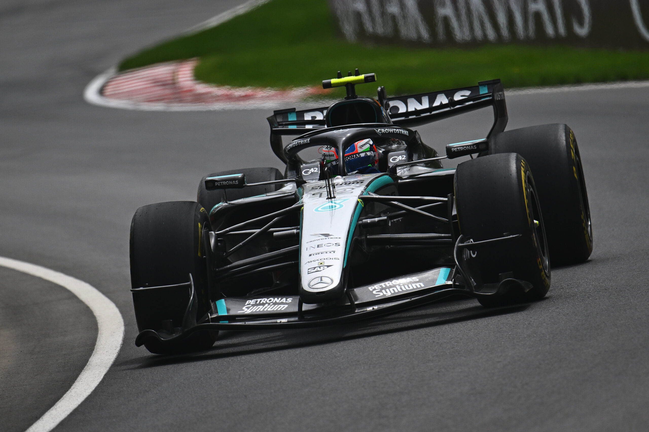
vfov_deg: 2.3
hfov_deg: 3.4
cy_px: 216
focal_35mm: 600
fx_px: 10813
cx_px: 324
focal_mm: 400
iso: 640
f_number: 4.5
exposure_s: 1/5000
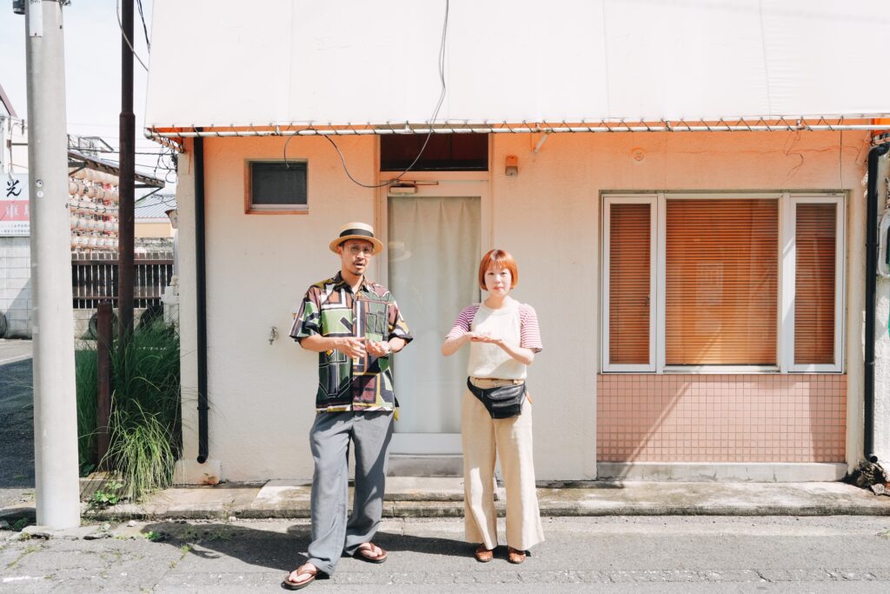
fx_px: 717
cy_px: 297
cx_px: 445
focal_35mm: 29
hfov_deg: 63.7
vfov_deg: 45.0
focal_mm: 29
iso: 1600
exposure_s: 1/3200
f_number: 8
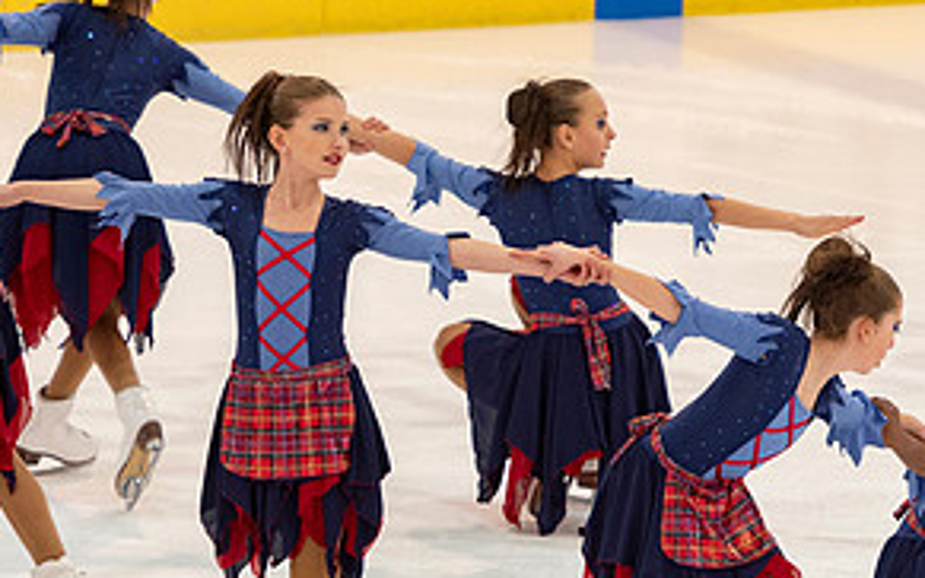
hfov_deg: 4.0
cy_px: 389
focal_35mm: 519
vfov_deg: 2.5
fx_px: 13086
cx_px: 302
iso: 640
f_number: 3.5
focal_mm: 170
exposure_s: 1/200
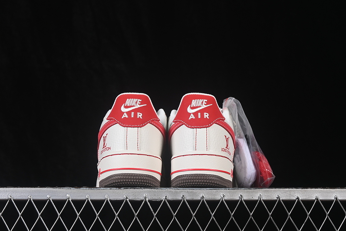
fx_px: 721
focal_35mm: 75
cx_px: 173
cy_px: 116
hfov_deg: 27.0
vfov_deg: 18.2
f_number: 8
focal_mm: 50
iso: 160
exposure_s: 1/80
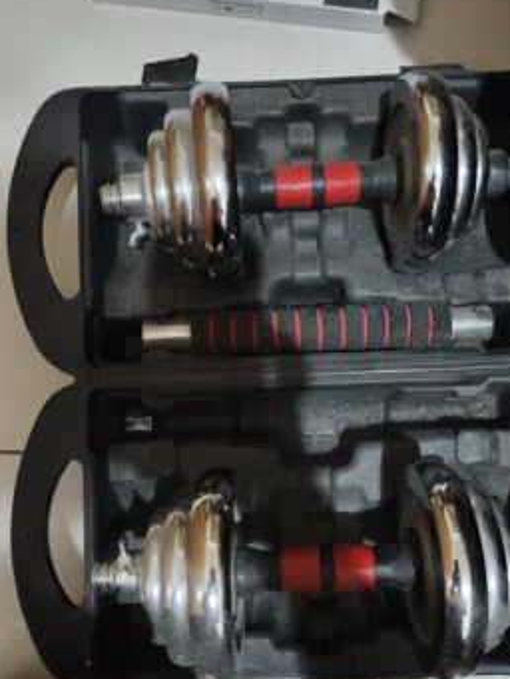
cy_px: 384
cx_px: 281
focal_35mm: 27
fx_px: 530
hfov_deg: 51.3
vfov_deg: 65.0
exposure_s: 1/25
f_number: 1.7
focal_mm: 6.06
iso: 2500
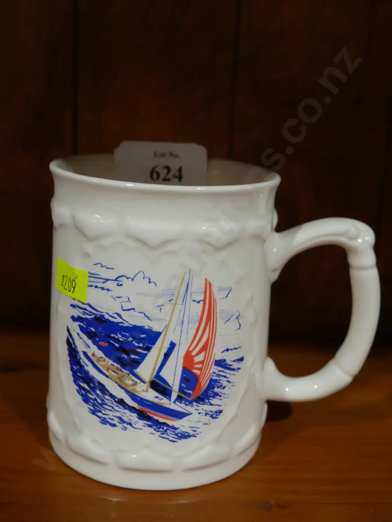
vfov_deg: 42.9
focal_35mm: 44
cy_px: 261
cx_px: 196
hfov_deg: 32.9
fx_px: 664
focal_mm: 22
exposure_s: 1/60
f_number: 4.7
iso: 400
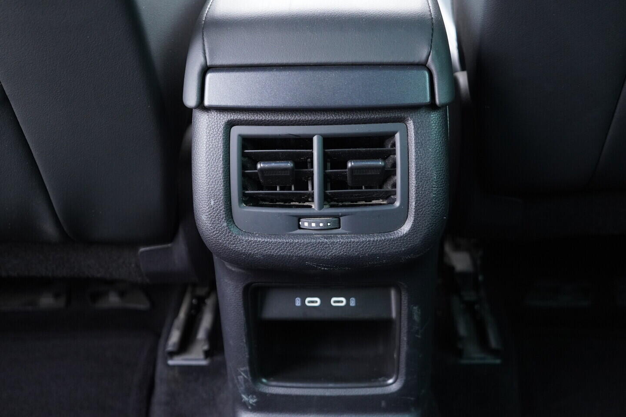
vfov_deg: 36.9
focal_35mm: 36
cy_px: 208
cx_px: 313
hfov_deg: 53.1
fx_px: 626
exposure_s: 1/40
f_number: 2.8
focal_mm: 24
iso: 1600
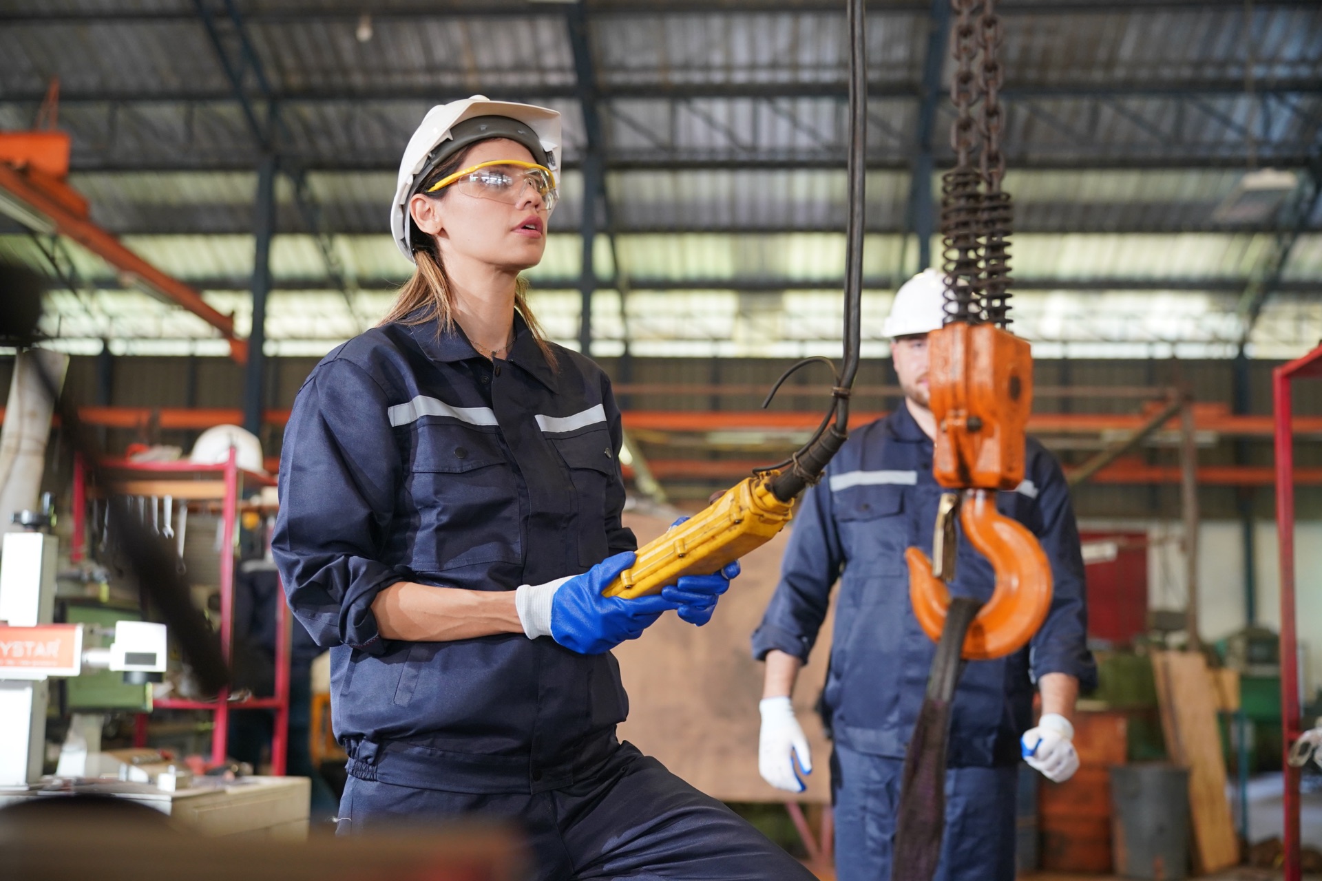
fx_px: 1579
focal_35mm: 43
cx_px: 661
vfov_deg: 31.2
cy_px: 440
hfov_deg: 45.4
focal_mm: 43
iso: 1250
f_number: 2.5
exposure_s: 1/125
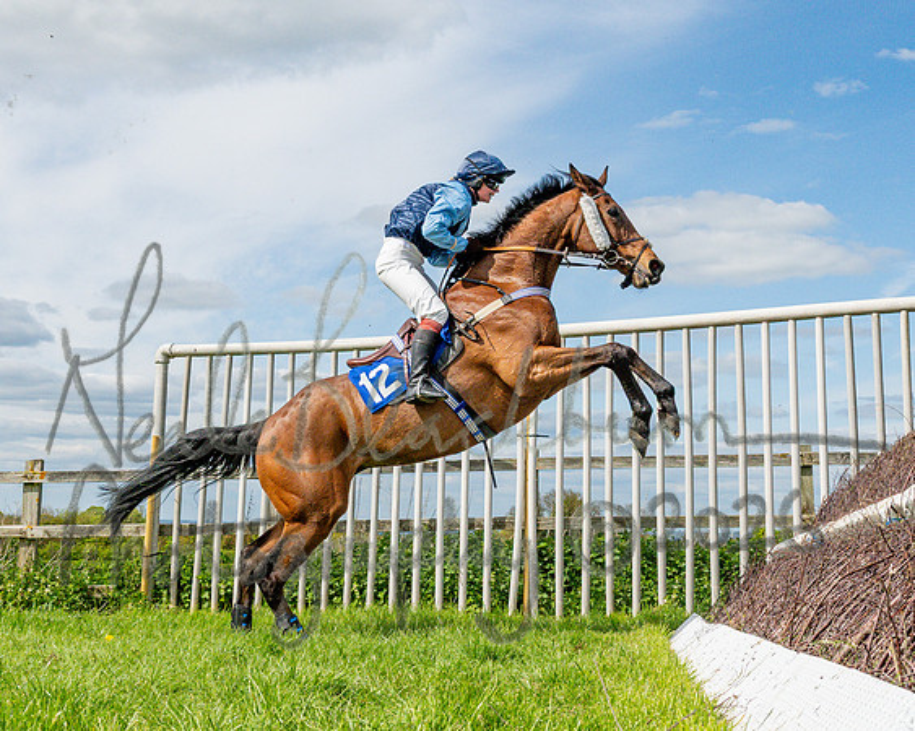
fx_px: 1664
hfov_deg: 30.5
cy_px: 162
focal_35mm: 61
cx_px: 297
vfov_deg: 24.4
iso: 1000
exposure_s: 1/3200
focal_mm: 26.5
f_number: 8
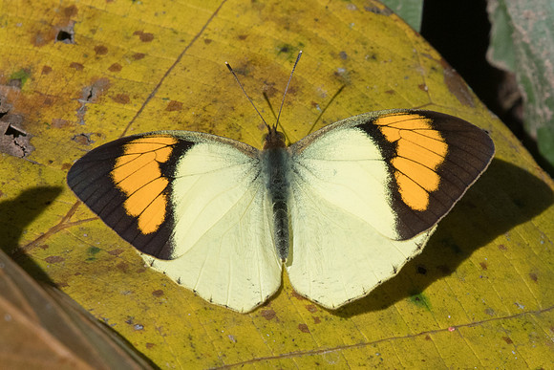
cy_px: 215
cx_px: 471
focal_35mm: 1098
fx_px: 16904
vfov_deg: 1.3
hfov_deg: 1.9
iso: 800
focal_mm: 400
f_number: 14
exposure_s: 1/800
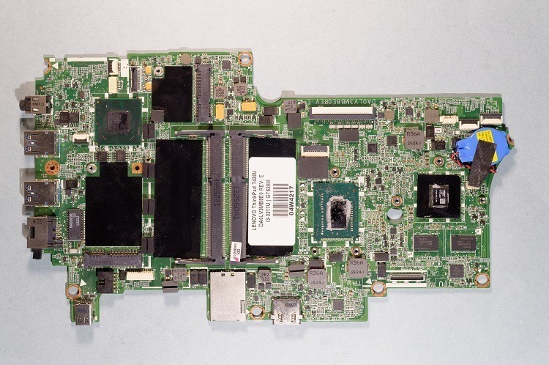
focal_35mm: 46
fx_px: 708
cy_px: 182
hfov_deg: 42.4
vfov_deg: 28.9
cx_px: 274
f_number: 8
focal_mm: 31
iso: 100
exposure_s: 1/4
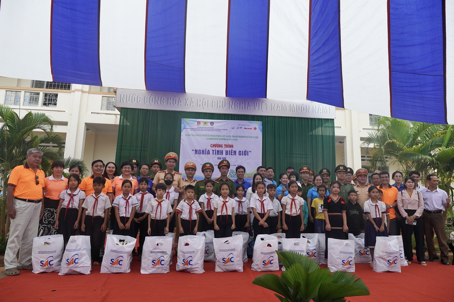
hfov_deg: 73.7
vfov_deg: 53.1
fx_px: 303
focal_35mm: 24
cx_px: 227
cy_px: 151
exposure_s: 1/160
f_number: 4
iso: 640
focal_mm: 16
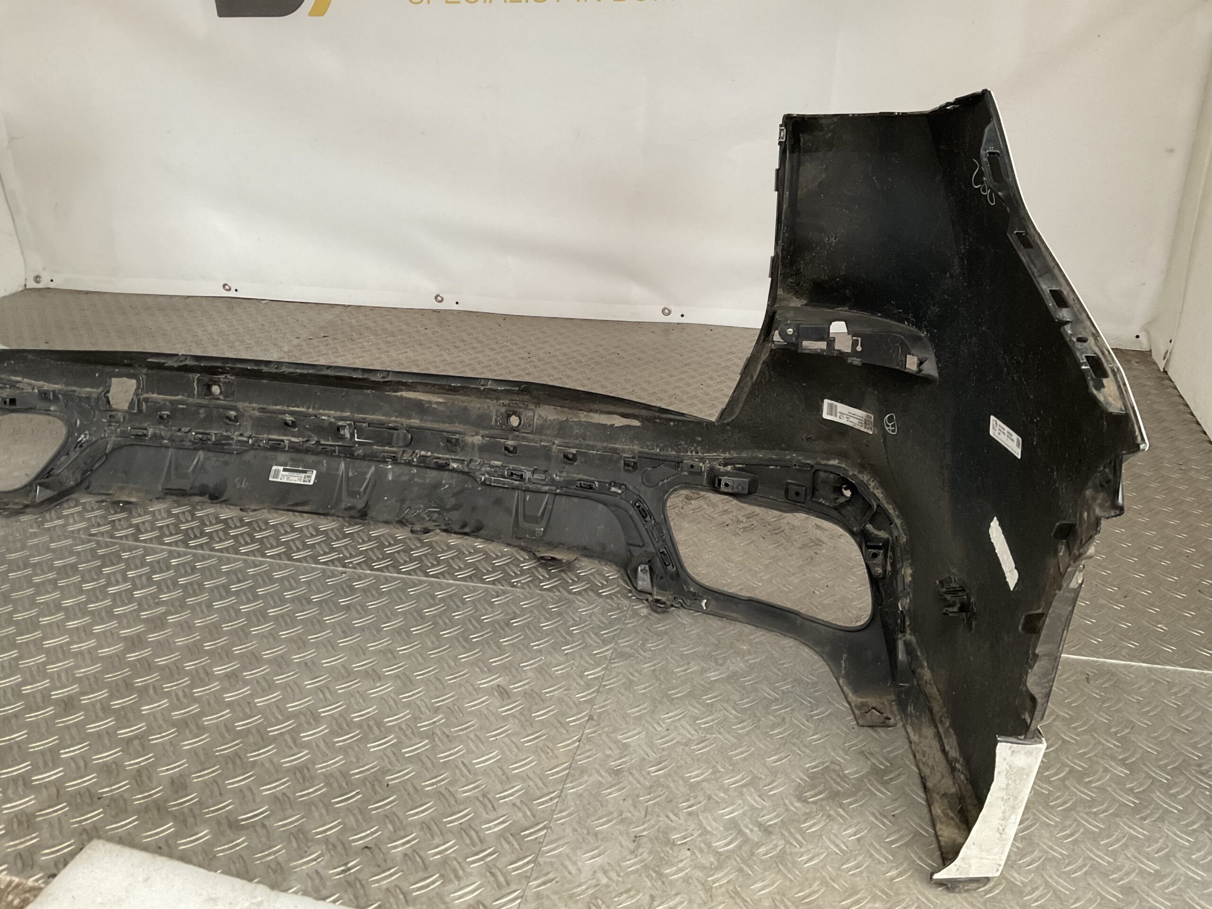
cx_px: 606
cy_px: 454
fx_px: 1015
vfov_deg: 48.2
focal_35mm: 29
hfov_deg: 61.7
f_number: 1.8
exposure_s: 1/50
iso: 100
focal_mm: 3
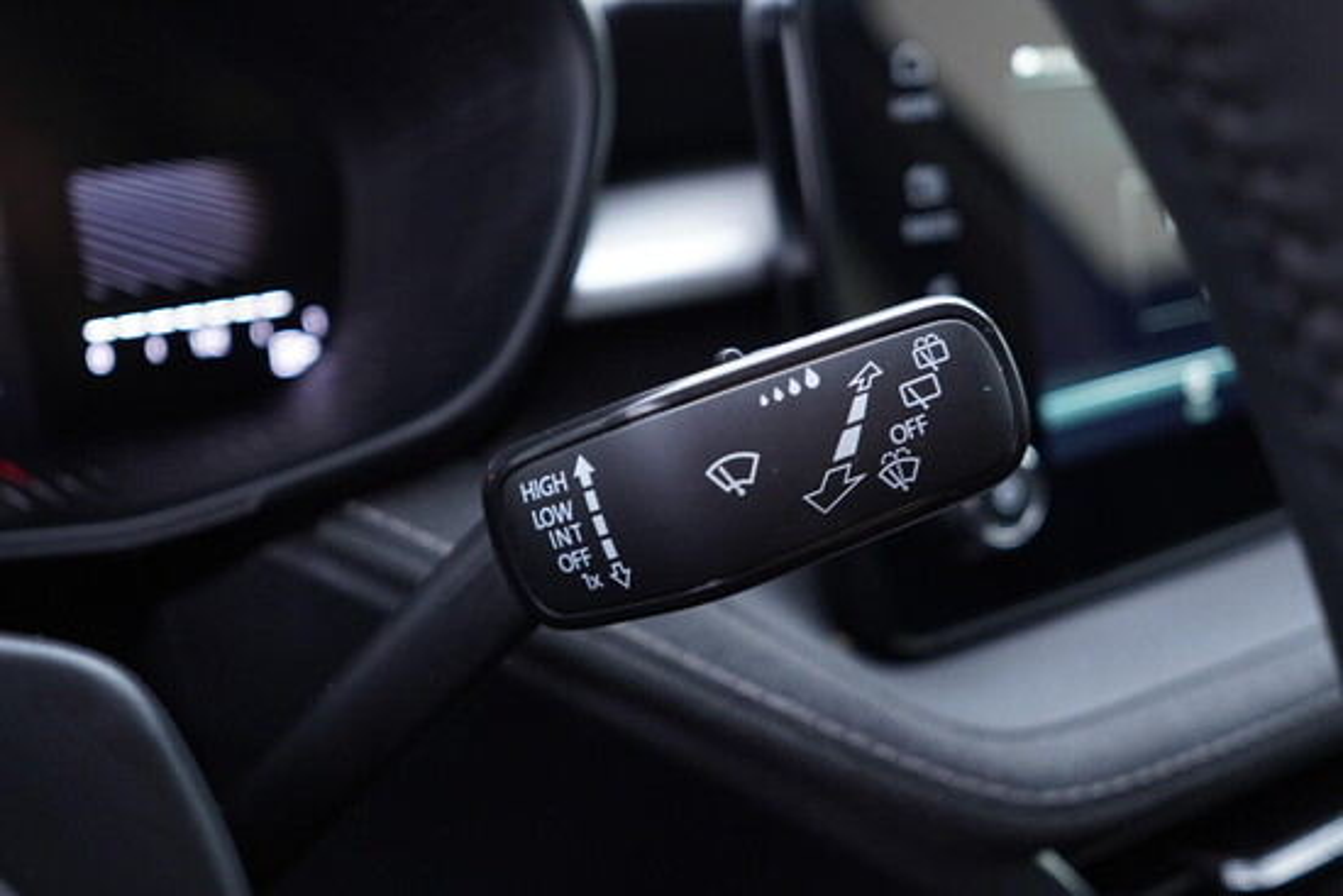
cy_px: 448
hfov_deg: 53.1
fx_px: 1343
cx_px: 672
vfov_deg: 36.9
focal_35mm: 36
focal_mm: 24
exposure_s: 1/40
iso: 400
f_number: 2.8
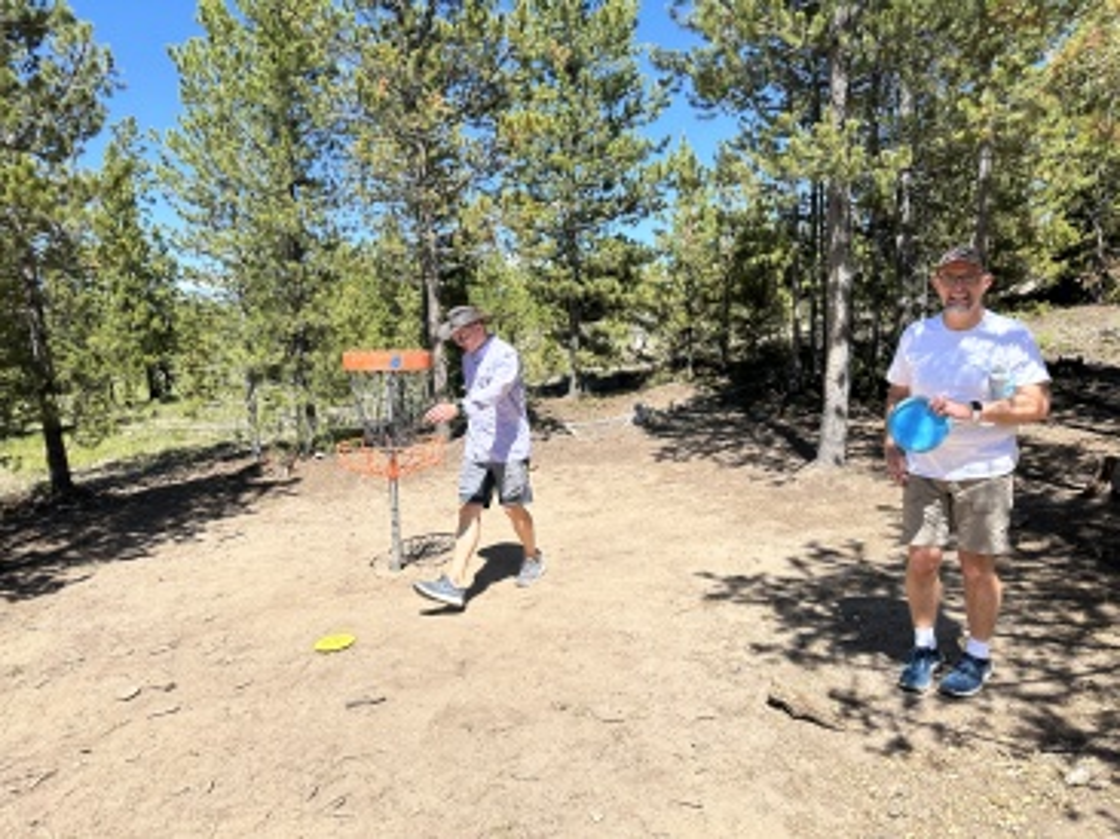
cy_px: 420
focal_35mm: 24
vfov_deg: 56.8
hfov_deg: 71.6
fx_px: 776
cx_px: 560
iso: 80
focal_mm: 6.86
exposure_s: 1/2809
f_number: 1.78
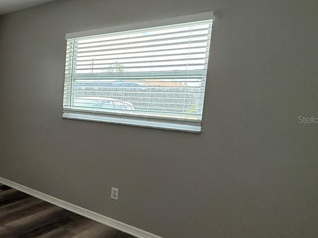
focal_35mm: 32
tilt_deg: -6.0
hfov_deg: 44.8
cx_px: -23
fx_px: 294
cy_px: 119
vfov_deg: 44.2
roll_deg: -0.7
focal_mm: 2.22
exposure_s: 1/99
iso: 200
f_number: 2.2
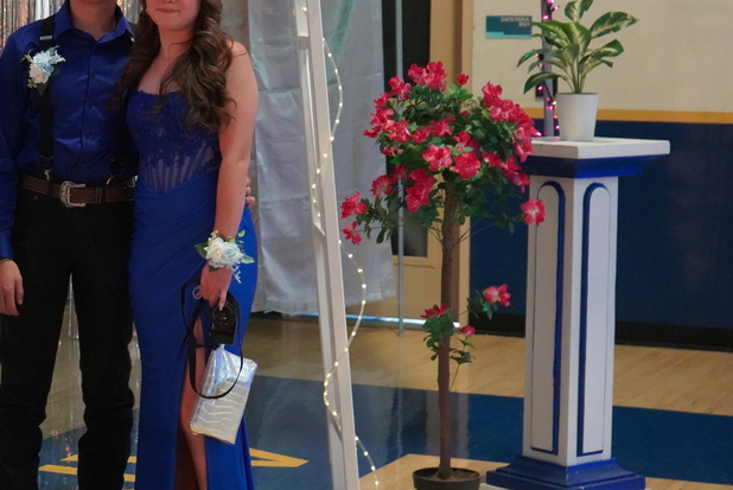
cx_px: 145
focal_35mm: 101
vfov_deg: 13.6
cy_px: 176
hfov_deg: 20.0
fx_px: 2058
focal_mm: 61
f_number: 5.6
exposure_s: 1/30
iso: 12800
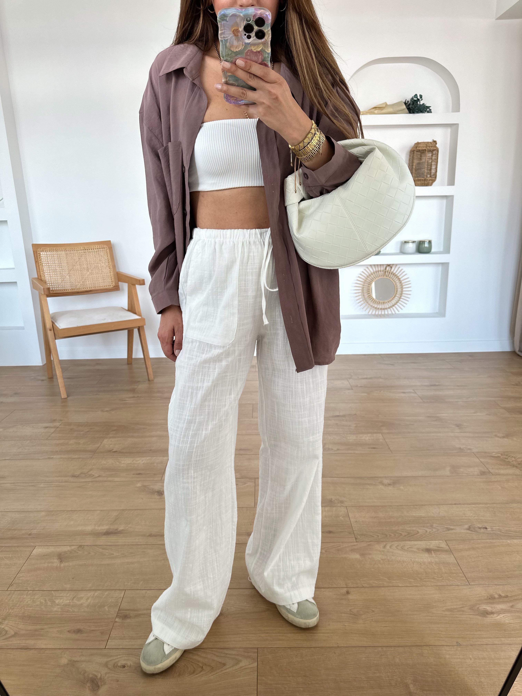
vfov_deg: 71.6
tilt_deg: -49.5
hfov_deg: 56.8
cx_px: 261
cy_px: 348
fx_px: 483
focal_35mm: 24
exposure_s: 1/121
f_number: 1.78
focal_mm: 6.86
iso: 80
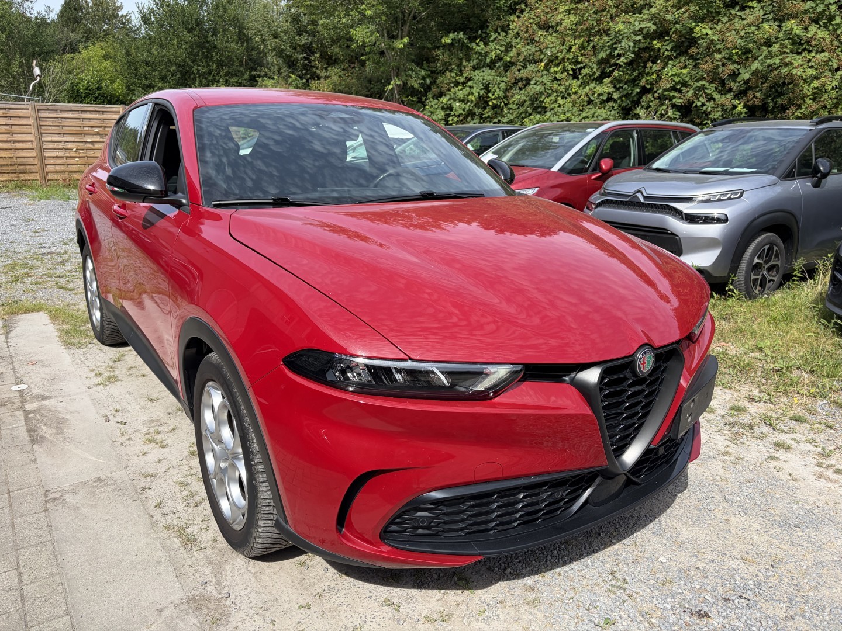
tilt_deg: -11.0
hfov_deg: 67.3
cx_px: 421
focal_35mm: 26
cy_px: 316
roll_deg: -1.5
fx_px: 632
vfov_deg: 53.1
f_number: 1.6
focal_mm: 5.96
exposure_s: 1/2451
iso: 64
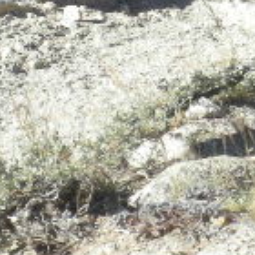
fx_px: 4901
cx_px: -66
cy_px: -181
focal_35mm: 588
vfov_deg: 3.0
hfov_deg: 3.0
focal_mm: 21
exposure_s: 1/360
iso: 105
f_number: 5.1
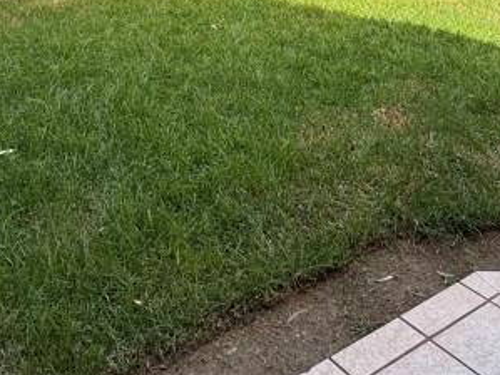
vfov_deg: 26.5
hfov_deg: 39.7
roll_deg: +1.6
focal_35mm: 48
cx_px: 251
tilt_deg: -5.9
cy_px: -89
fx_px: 693
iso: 40
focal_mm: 2.22
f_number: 2.2
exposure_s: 1/522
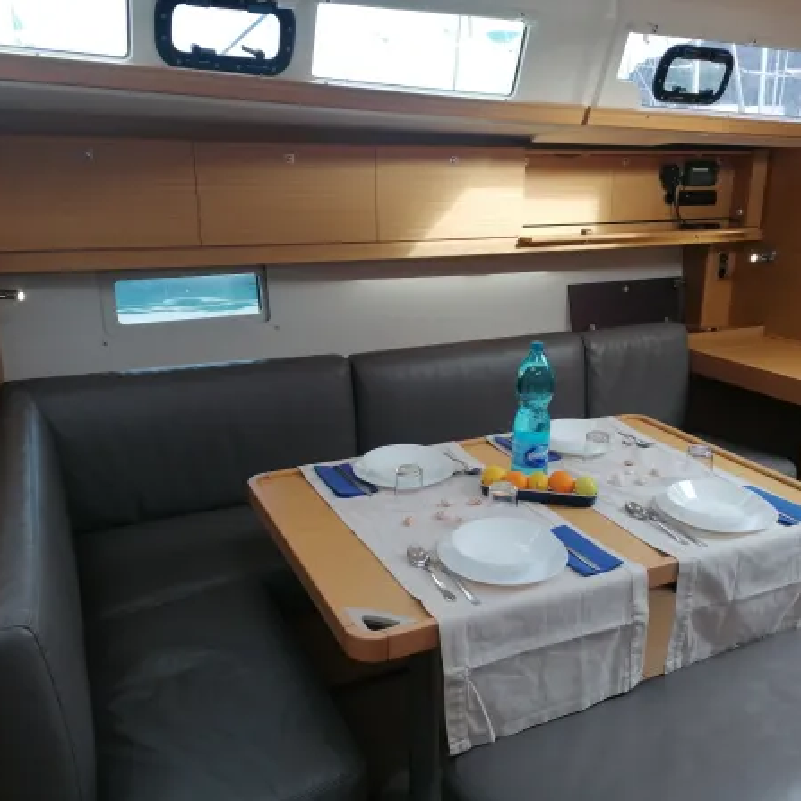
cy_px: 401
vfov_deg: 51.1
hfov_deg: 51.0
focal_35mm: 32
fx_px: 838
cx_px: 443
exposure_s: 1/100
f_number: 1.8
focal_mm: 4.75
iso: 64
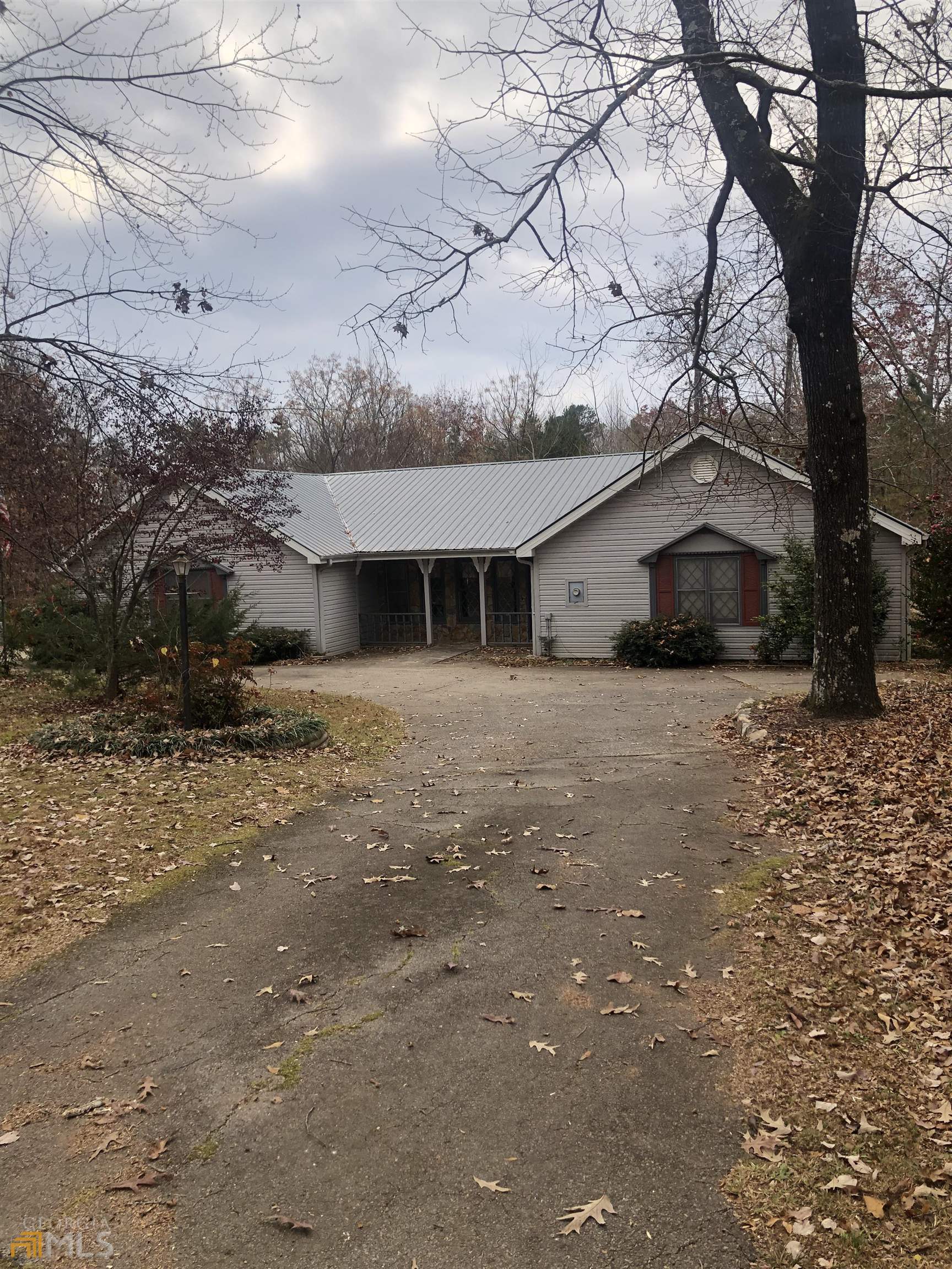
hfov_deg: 49.7
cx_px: 476
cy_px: 634
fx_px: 1027
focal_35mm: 28
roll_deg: +1.7
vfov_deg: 63.4
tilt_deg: -6.6
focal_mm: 4
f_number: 1.8
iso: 20
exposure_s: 1/979
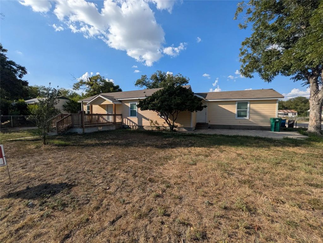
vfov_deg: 85.7
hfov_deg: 102.0
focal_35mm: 14
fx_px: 131
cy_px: 122
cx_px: 162
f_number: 2.2
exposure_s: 1/1783
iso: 48
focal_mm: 1.83
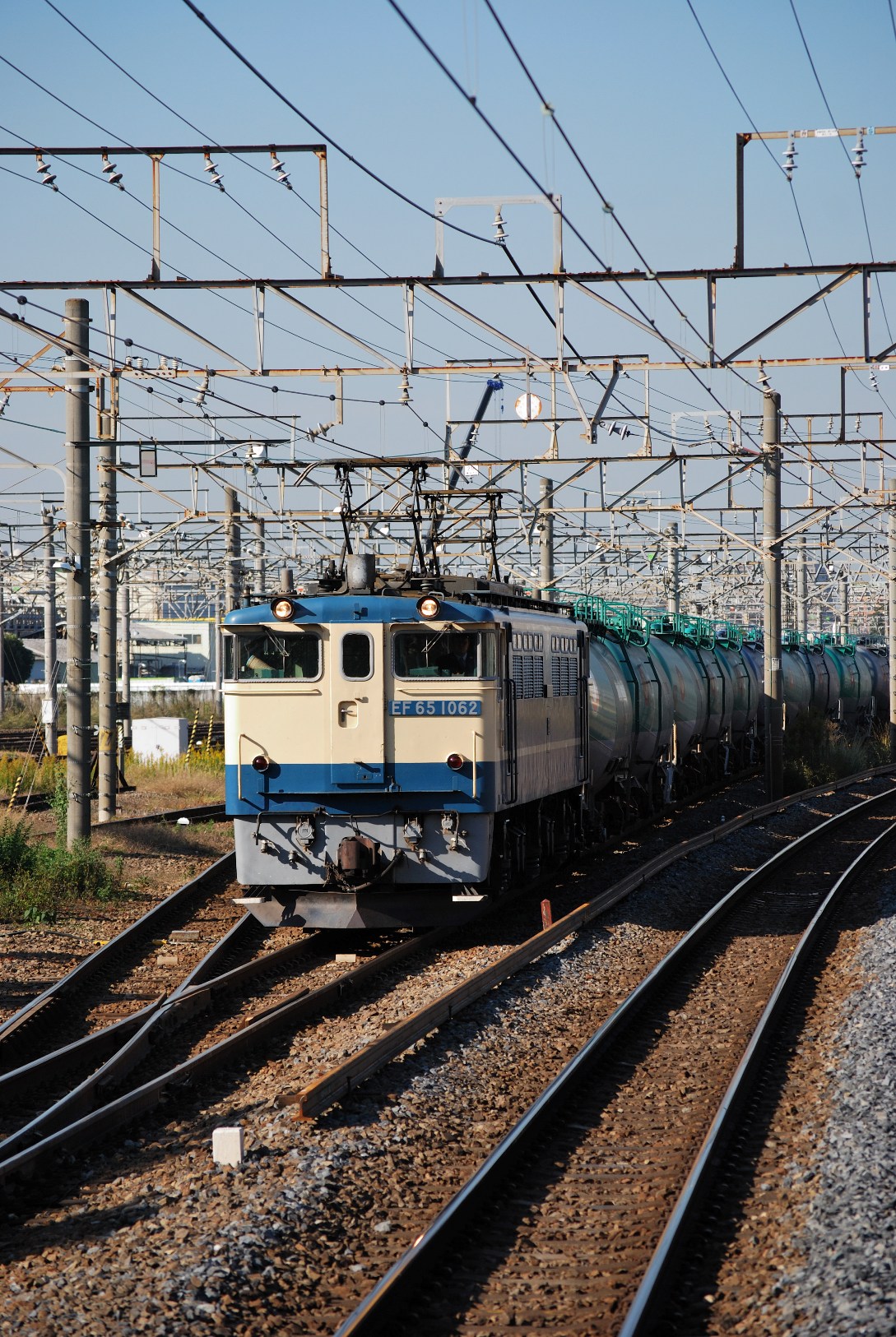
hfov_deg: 9.4
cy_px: 668
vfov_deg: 13.9
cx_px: 448
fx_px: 5470
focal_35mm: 147
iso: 200
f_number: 6.3
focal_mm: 98
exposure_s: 1/500
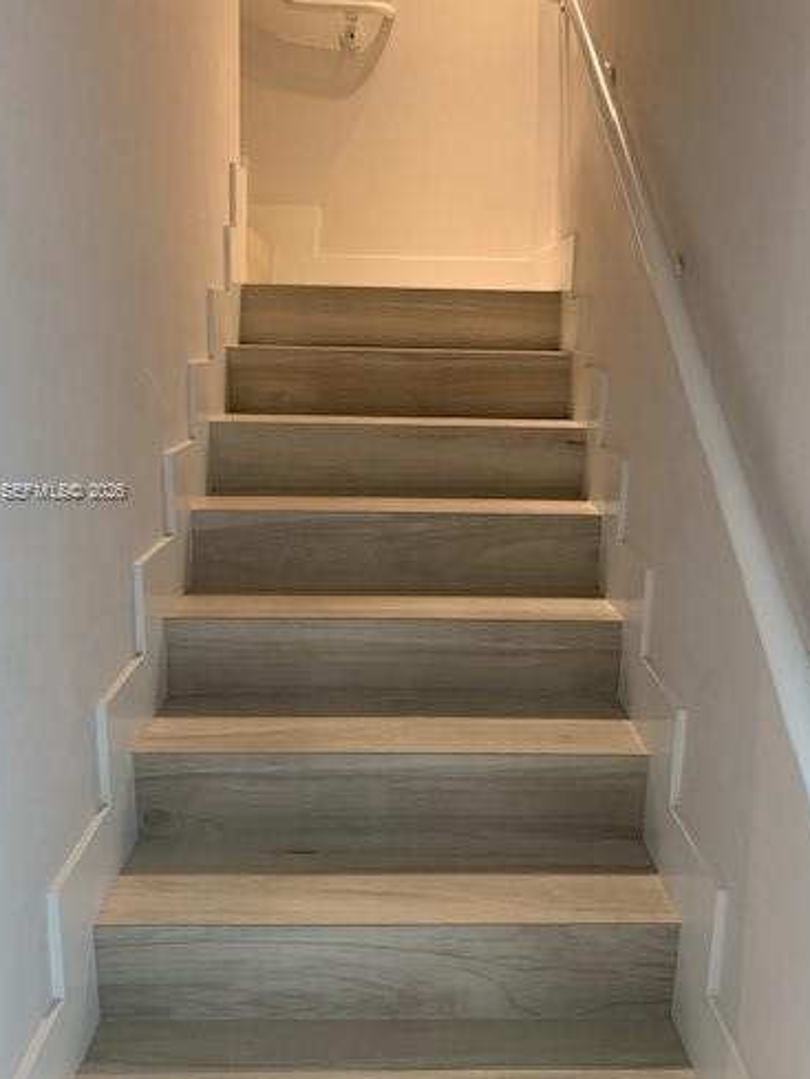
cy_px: 492
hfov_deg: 41.8
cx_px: 435
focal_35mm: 34
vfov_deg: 53.9
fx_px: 1060
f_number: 1.8
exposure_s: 1/60
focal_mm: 4.25
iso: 200
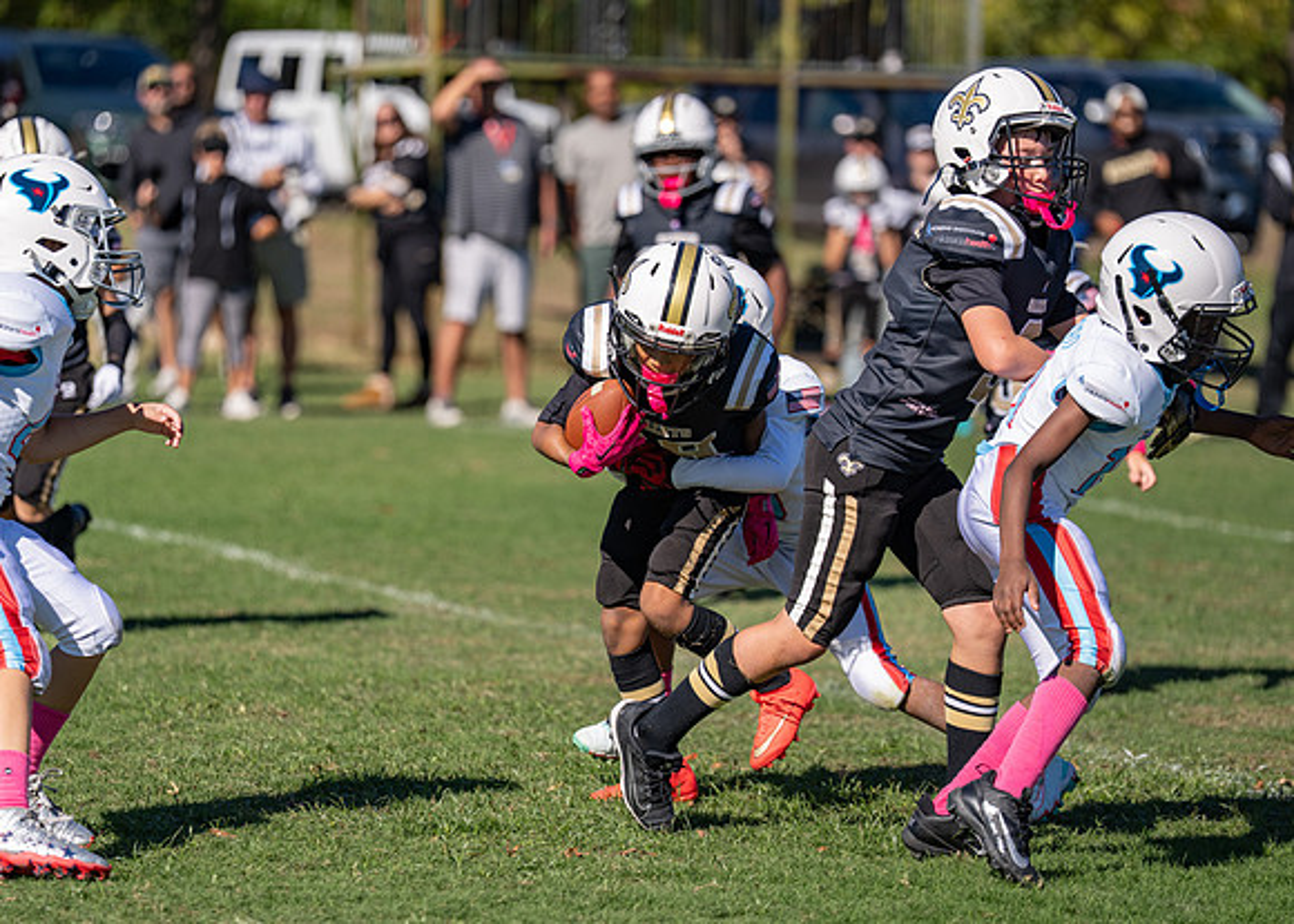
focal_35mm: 183
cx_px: 574
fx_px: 6737
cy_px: 501
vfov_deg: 7.8
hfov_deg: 11.0
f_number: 2.8
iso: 160
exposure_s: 1/4000
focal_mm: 158
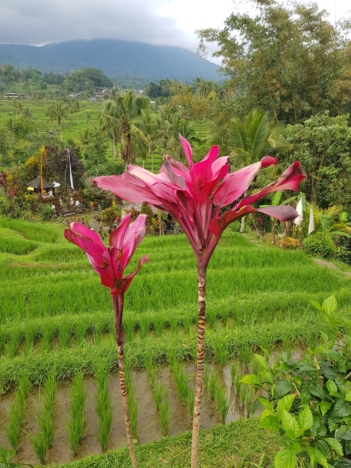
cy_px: 234
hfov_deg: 53.1
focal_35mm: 26
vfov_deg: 67.3
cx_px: 176
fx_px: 352
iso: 40
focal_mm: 4.2
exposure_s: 1/318
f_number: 1.7
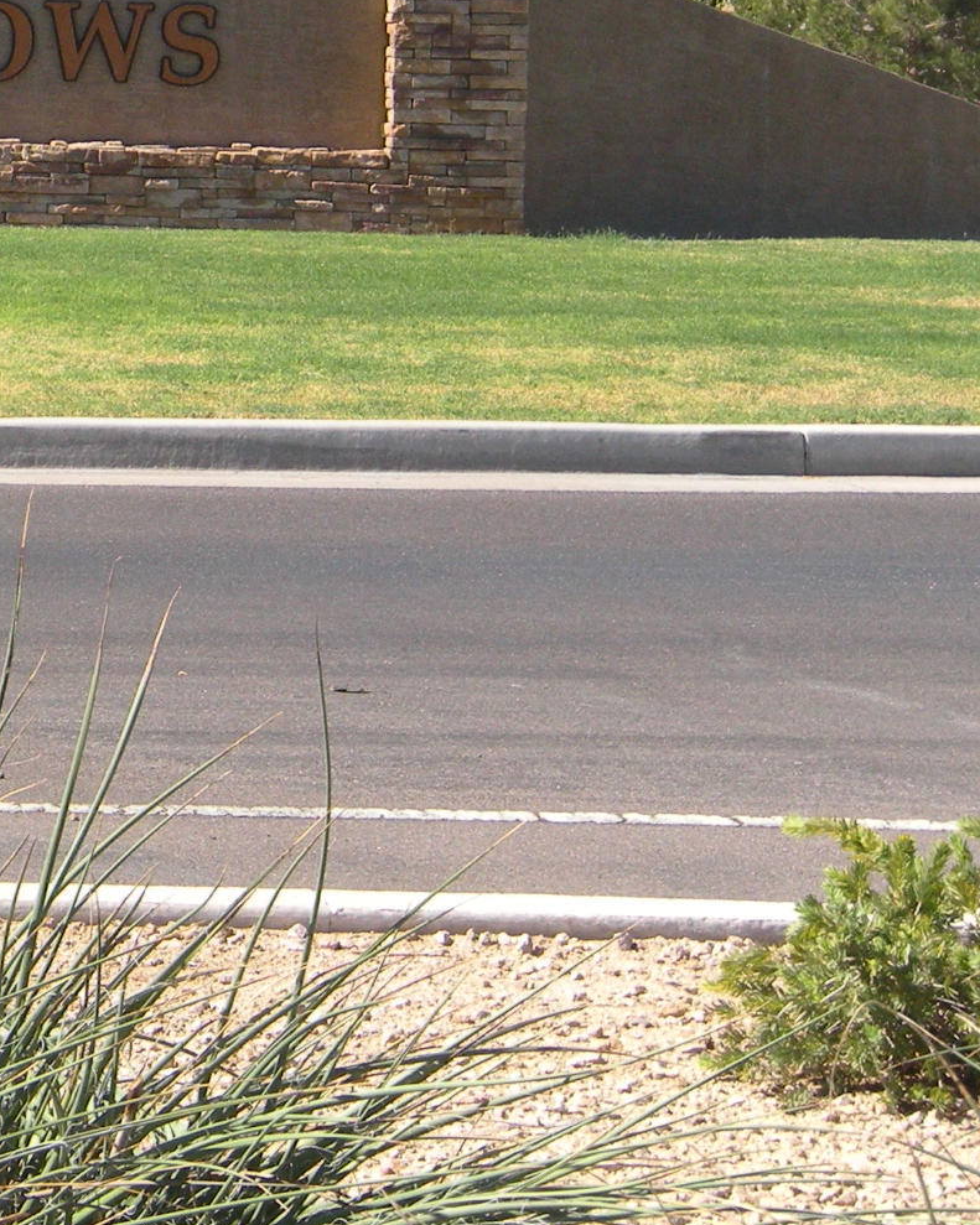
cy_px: 73
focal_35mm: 179
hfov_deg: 8.5
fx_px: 6491
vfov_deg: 10.7
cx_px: -182
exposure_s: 1/487
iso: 89
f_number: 4.4
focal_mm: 11.3
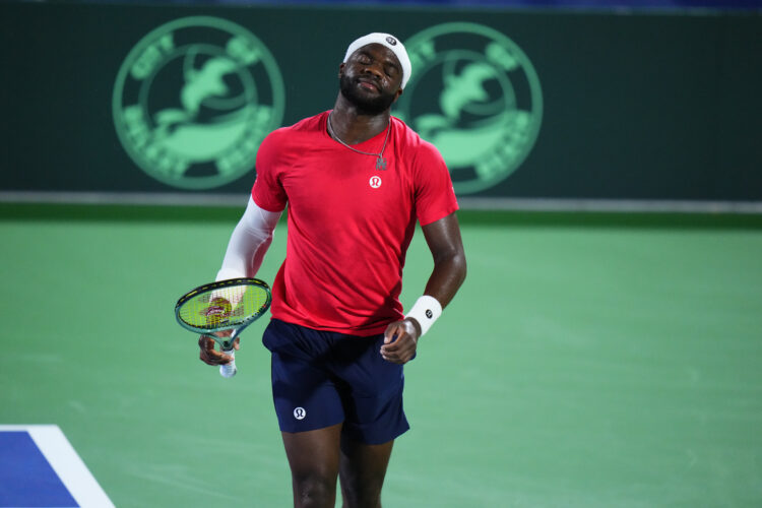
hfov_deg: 5.2
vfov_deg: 3.4
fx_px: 8466
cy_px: 254
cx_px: 381
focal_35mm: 400
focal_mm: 400
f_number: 2.8
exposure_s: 1/2000
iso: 5000
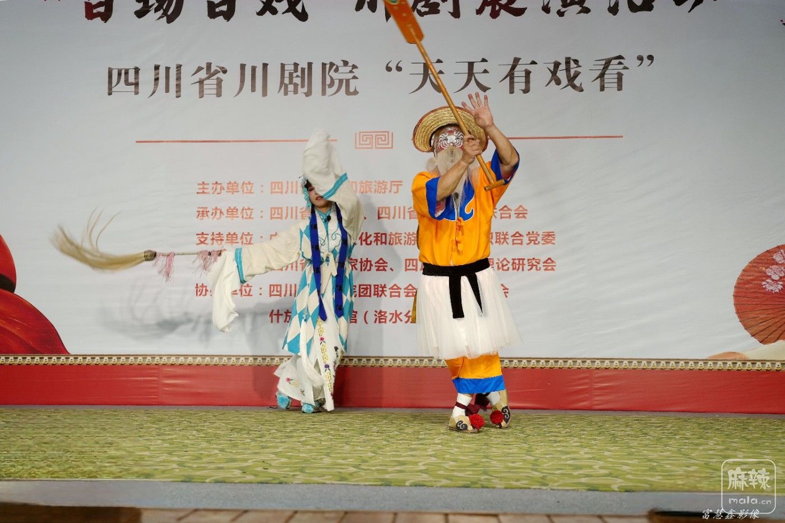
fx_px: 1003
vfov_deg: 29.2
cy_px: 262
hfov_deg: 42.7
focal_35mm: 46
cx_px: 392
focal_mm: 46
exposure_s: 1/160
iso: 320
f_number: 4
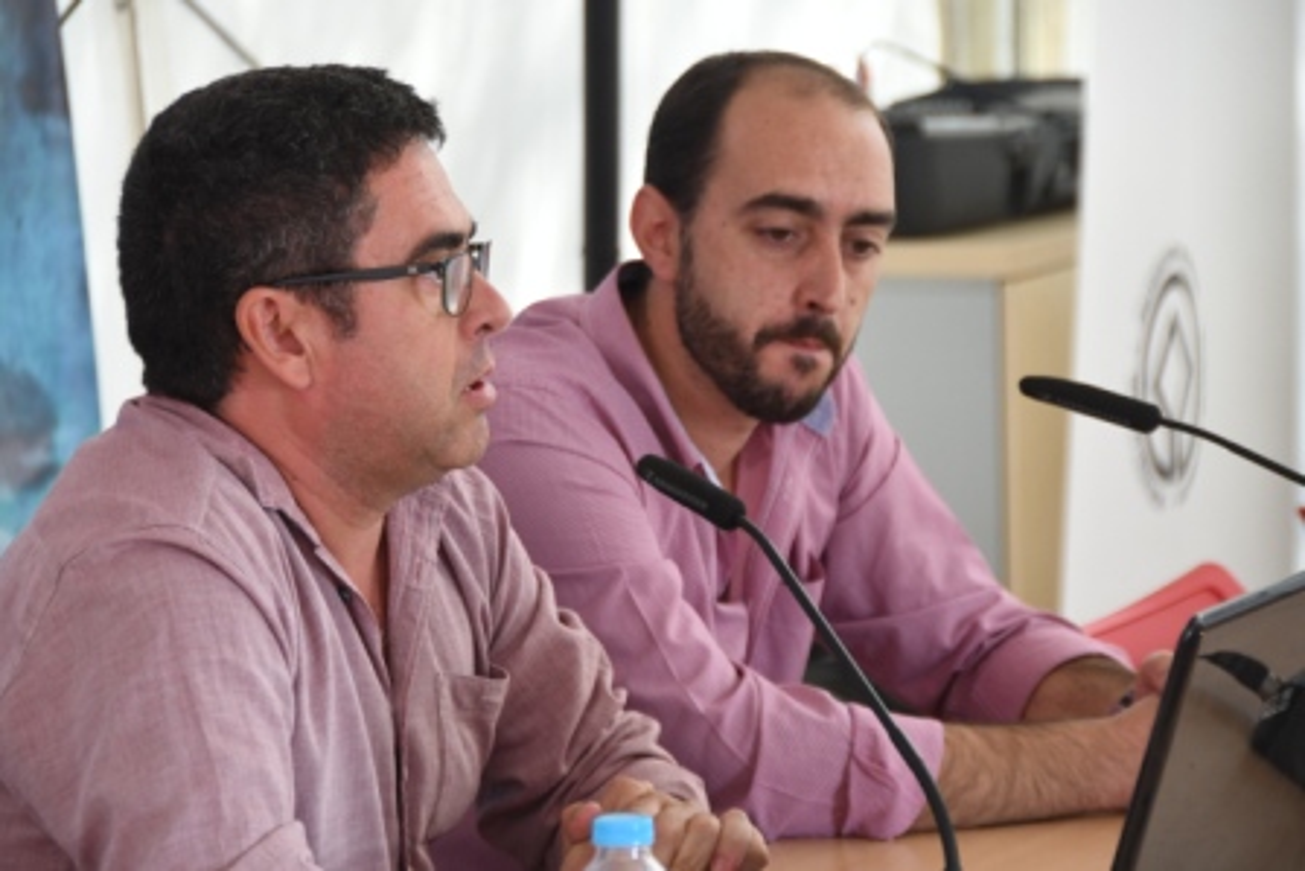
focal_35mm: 168
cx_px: 652
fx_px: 6092
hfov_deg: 12.2
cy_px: 436
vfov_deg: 8.2
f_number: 5.6
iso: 1000
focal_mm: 112
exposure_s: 1/125
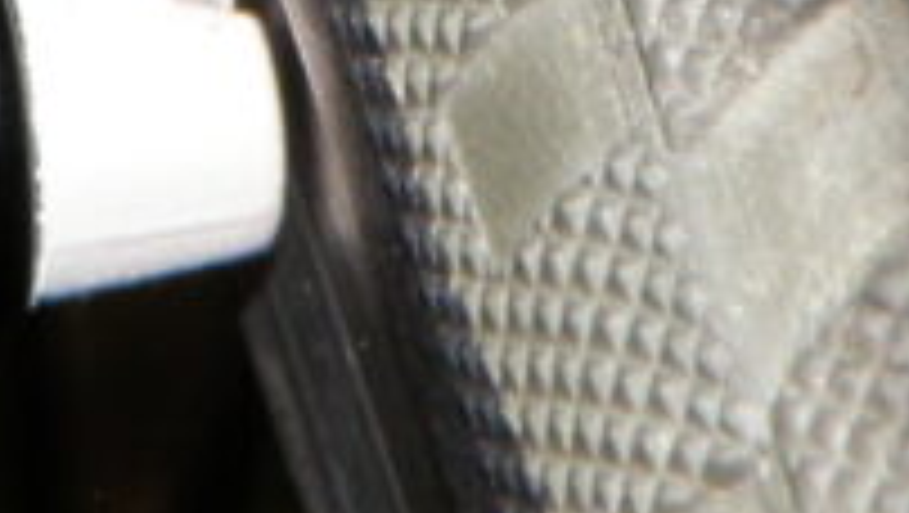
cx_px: 130
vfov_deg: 1.8
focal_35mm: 668
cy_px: -846
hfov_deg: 3.2
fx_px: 16114
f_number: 5.6
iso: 100
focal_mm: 21.47
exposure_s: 1/125
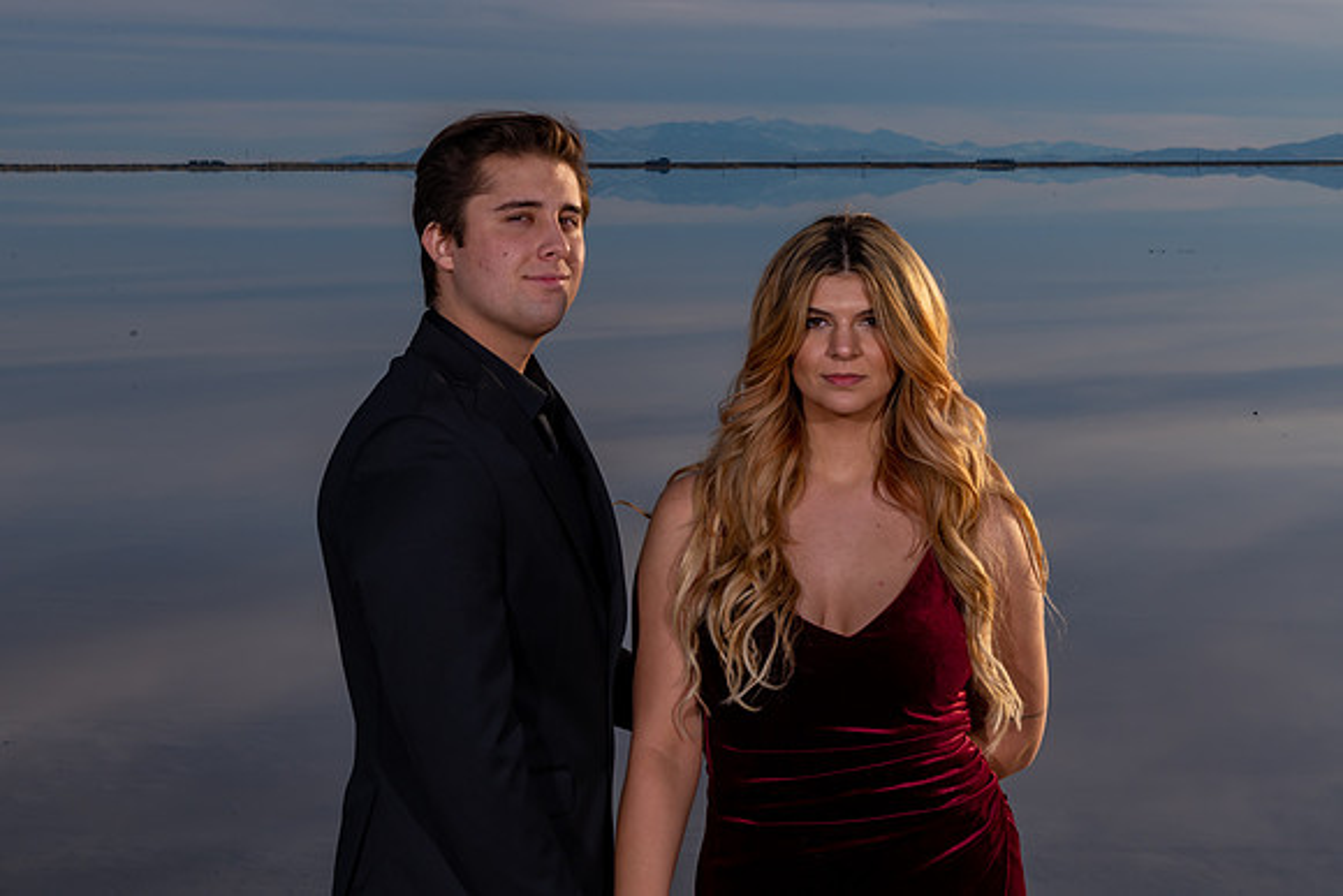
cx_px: 672
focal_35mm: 73
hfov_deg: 27.8
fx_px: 2714
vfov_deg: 18.7
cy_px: 395
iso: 200
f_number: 18
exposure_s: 1/200
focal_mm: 65
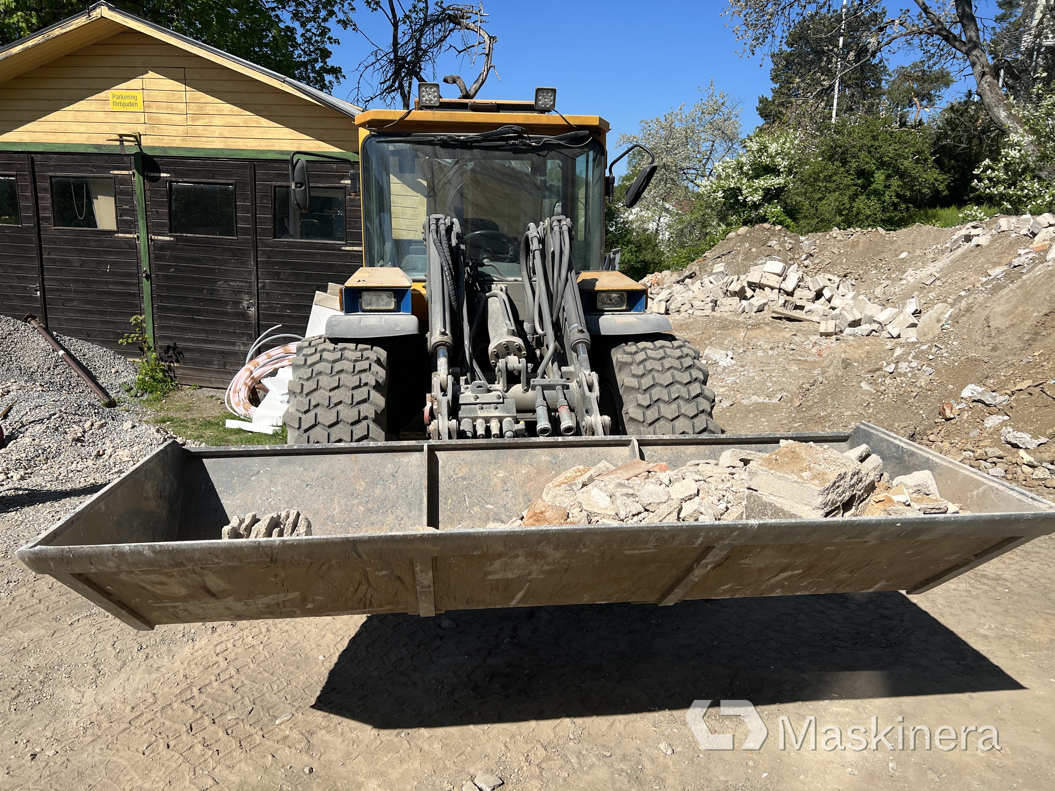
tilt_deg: -12.4
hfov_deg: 67.3
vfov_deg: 53.1
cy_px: 396
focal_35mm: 26
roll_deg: -2.6
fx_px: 792
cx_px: 528
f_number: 1.5
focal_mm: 5.7
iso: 50
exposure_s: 1/5076
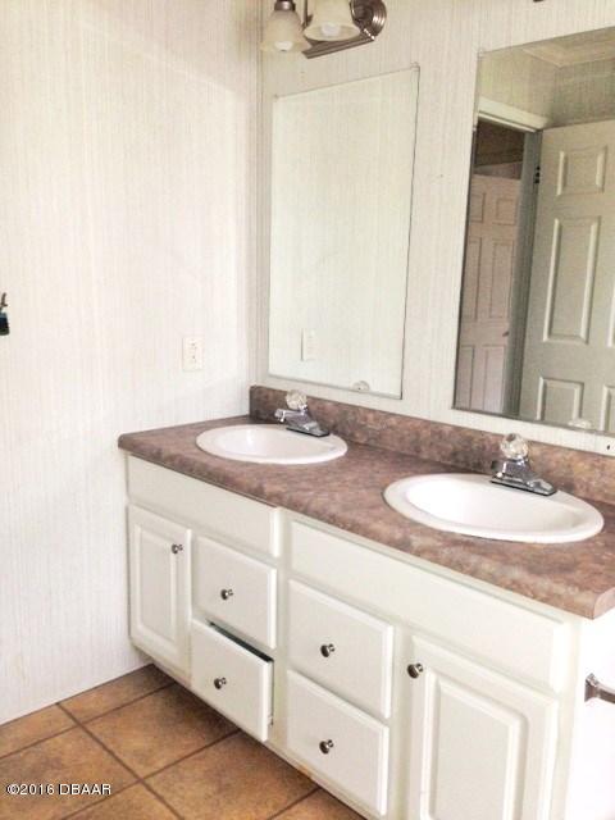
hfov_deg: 42.9
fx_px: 782
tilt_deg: -8.9
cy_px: 410
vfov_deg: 55.4
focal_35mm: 33
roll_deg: +0.1
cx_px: 308
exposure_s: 1/20
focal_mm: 4.12
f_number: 2.4
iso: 80
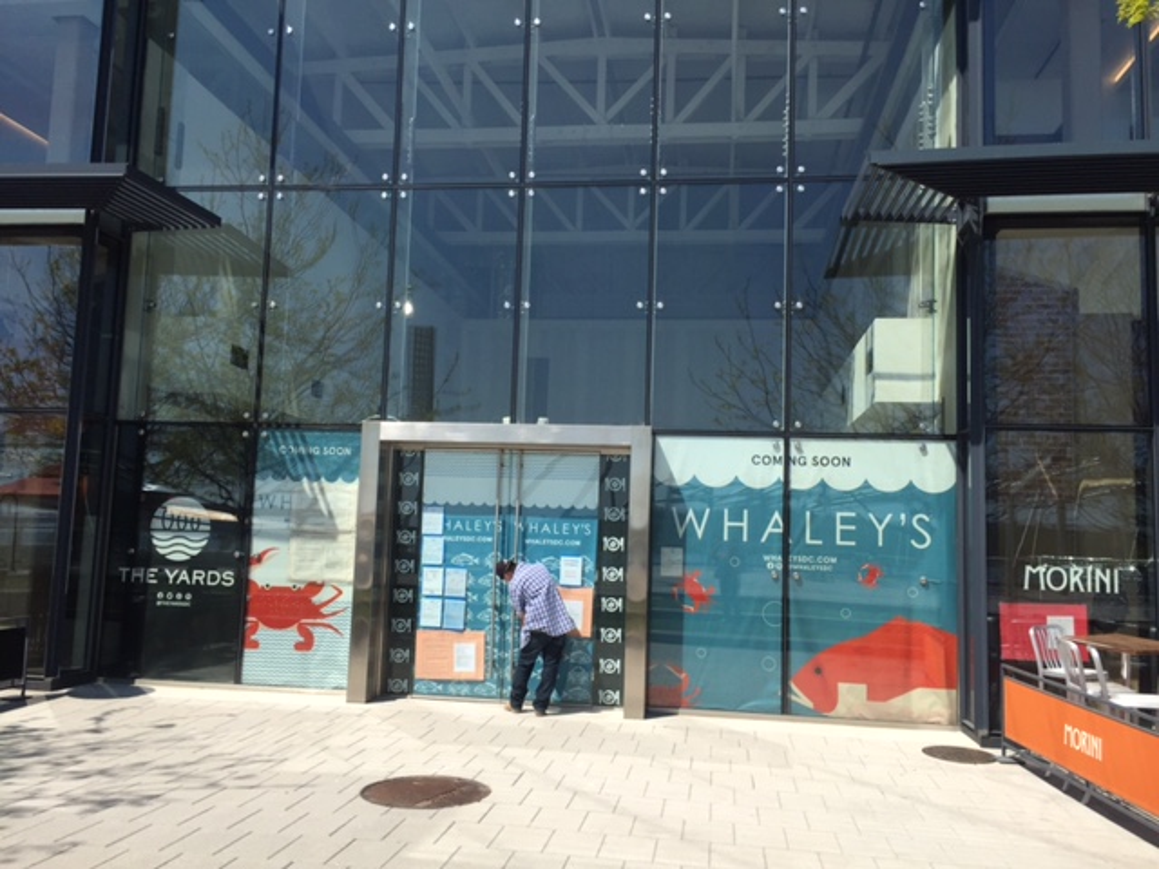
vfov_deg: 48.2
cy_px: 434
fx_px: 971
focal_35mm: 29
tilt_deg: +6.7
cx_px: 580
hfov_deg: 61.7
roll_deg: -2.2
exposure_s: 1/2825
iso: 32
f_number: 2.2
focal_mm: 4.15
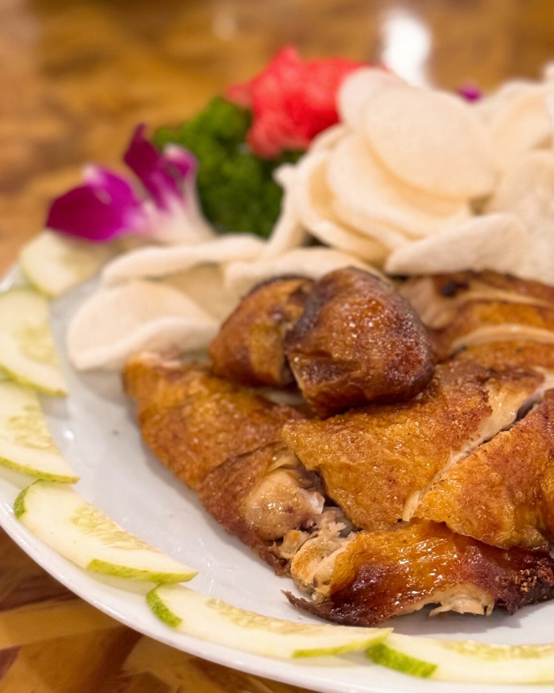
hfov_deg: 18.2
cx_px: 402
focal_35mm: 84
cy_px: 218
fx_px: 1722
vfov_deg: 22.6
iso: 500
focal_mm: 6.86
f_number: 1.78
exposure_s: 1/33
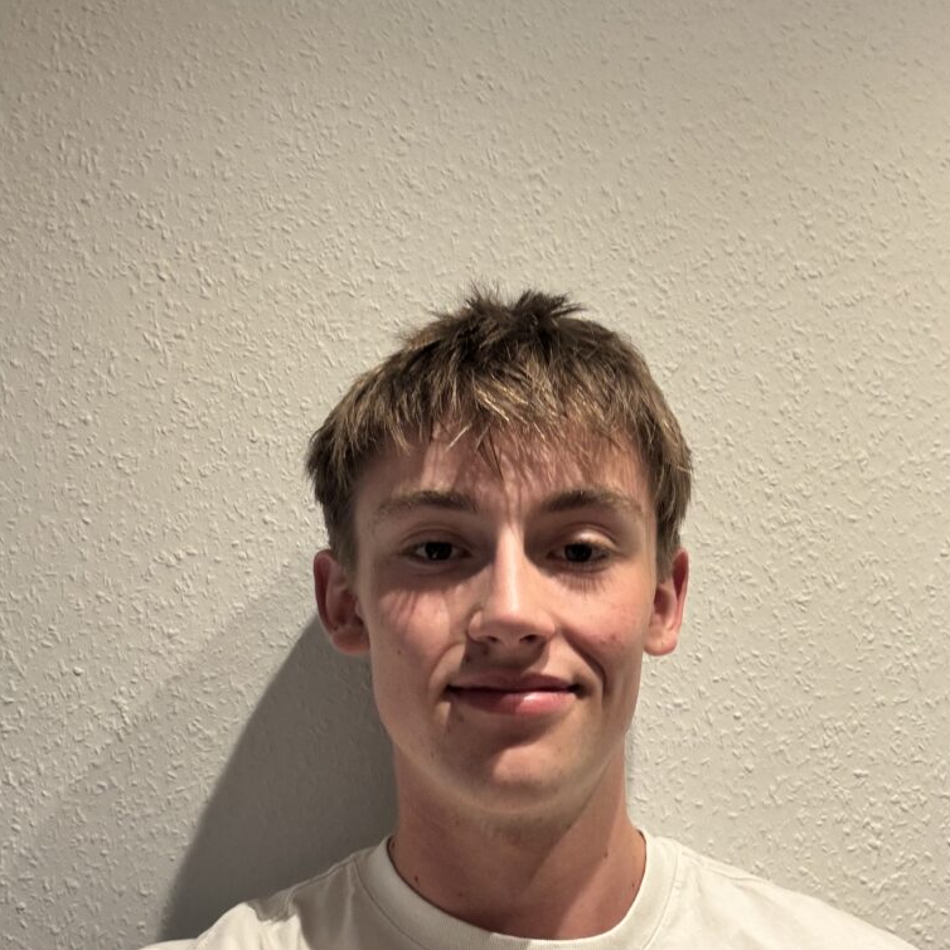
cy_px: 604
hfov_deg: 46.0
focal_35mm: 36
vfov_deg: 45.6
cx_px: 480
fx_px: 1118
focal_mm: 2.69
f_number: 1.9
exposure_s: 1/50
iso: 200
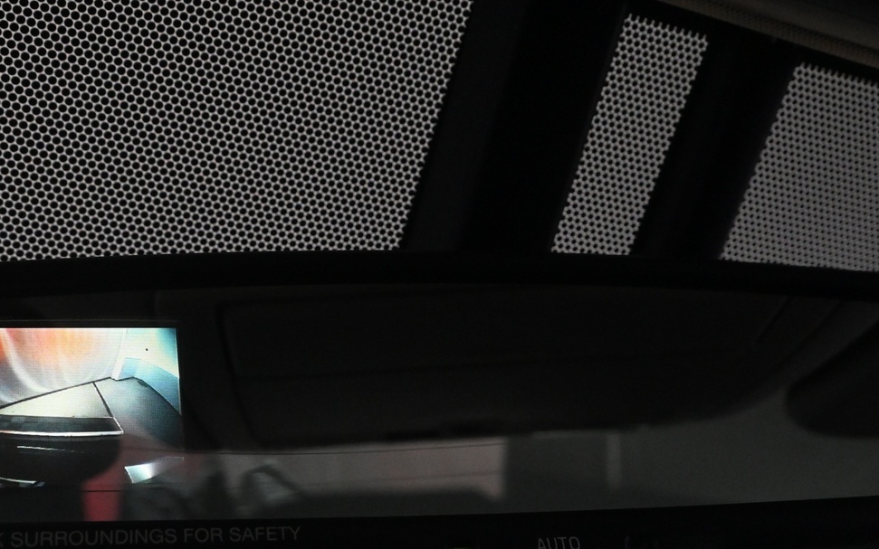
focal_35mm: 52
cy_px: 374
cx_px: 399
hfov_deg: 38.6
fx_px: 1252
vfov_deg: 24.6
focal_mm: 20.5
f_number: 5.6
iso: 3200
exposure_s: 1/125
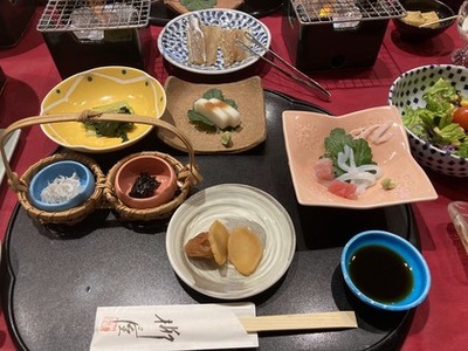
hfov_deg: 63.4
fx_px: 379
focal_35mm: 28
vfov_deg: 49.7
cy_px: 176
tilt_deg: -52.2
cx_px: 234
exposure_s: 1/60
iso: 125
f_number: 1.8
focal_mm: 3.99
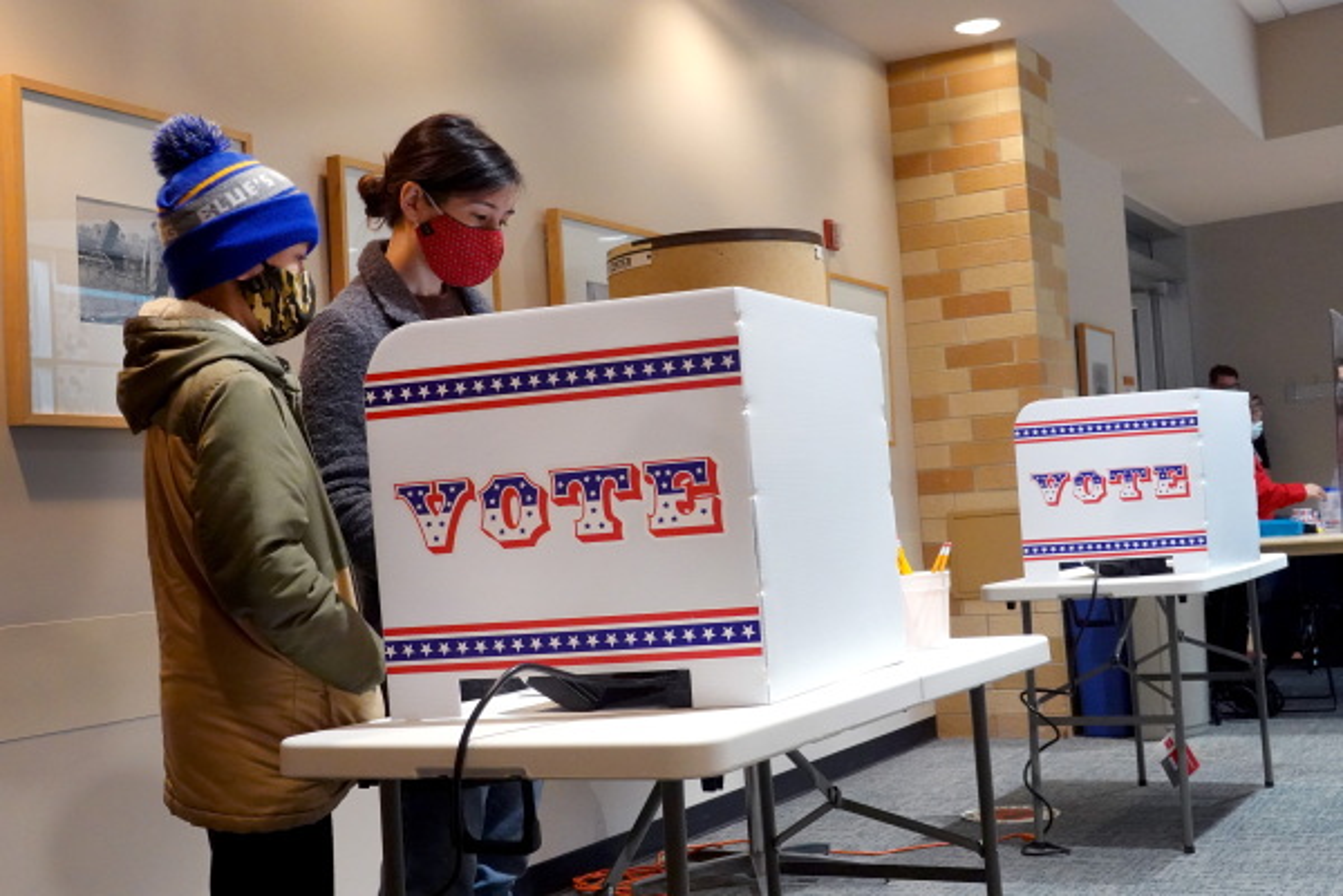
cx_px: 672
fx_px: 1716
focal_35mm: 46
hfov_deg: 42.7
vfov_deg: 29.2
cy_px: 448
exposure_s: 1/100
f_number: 5
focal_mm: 17.19
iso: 2000
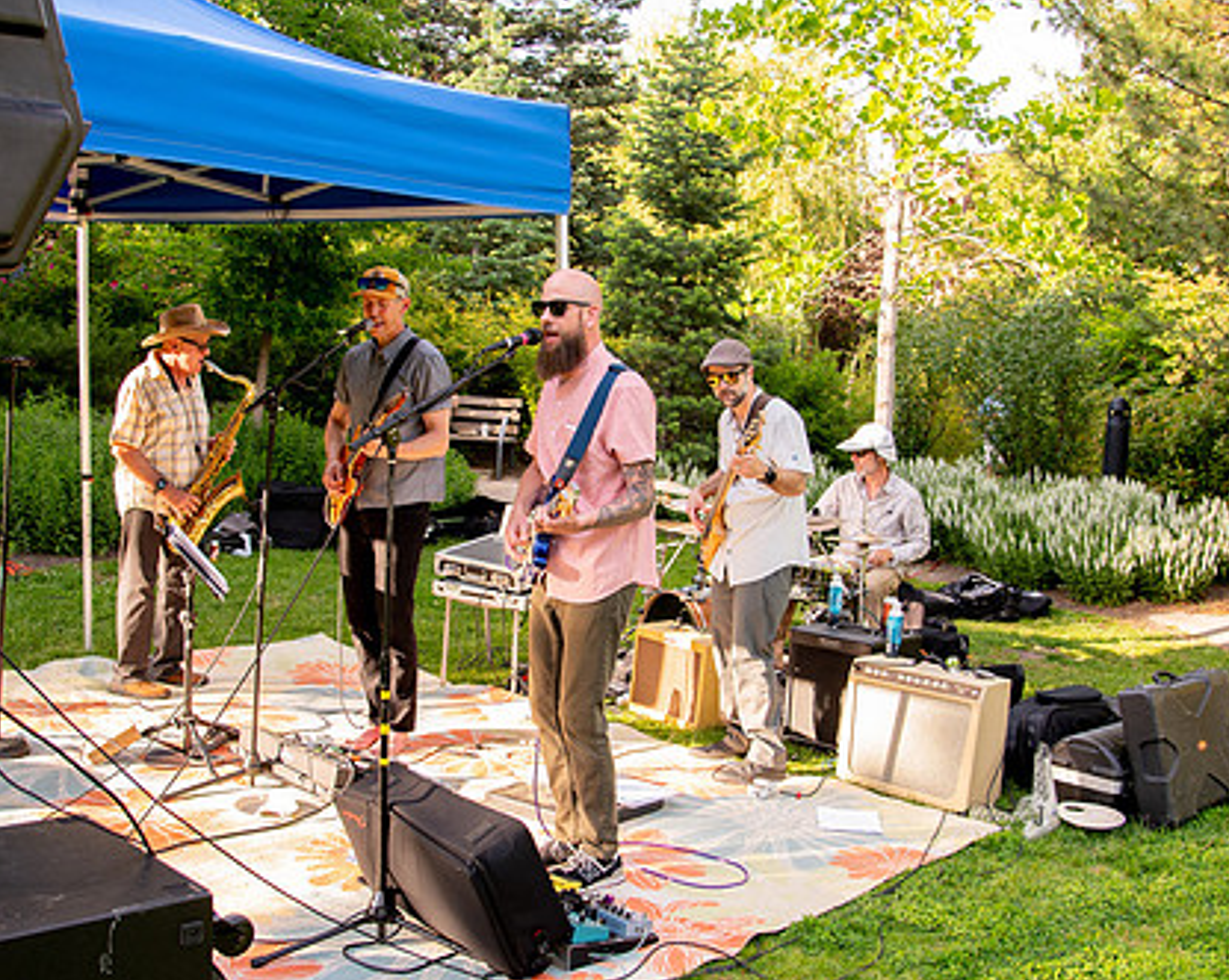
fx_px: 1381
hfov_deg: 47.9
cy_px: 512
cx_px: 553
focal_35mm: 38
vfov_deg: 39.1
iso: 500
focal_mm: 24
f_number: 5
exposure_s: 1/320
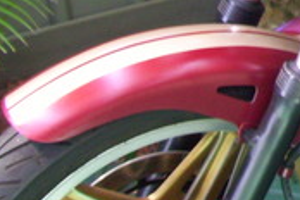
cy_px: -90
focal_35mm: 153
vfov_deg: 8.8
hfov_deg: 11.9
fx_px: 1275
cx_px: 614
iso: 100
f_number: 2.9
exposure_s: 1/30
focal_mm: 5.7
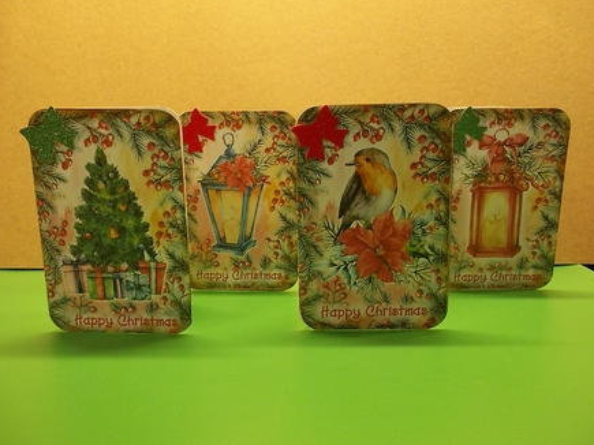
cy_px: 220
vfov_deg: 46.8
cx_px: 295
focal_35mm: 30
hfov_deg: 60.0
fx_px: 515
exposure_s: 1/30
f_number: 3.3
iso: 156
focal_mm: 4.1
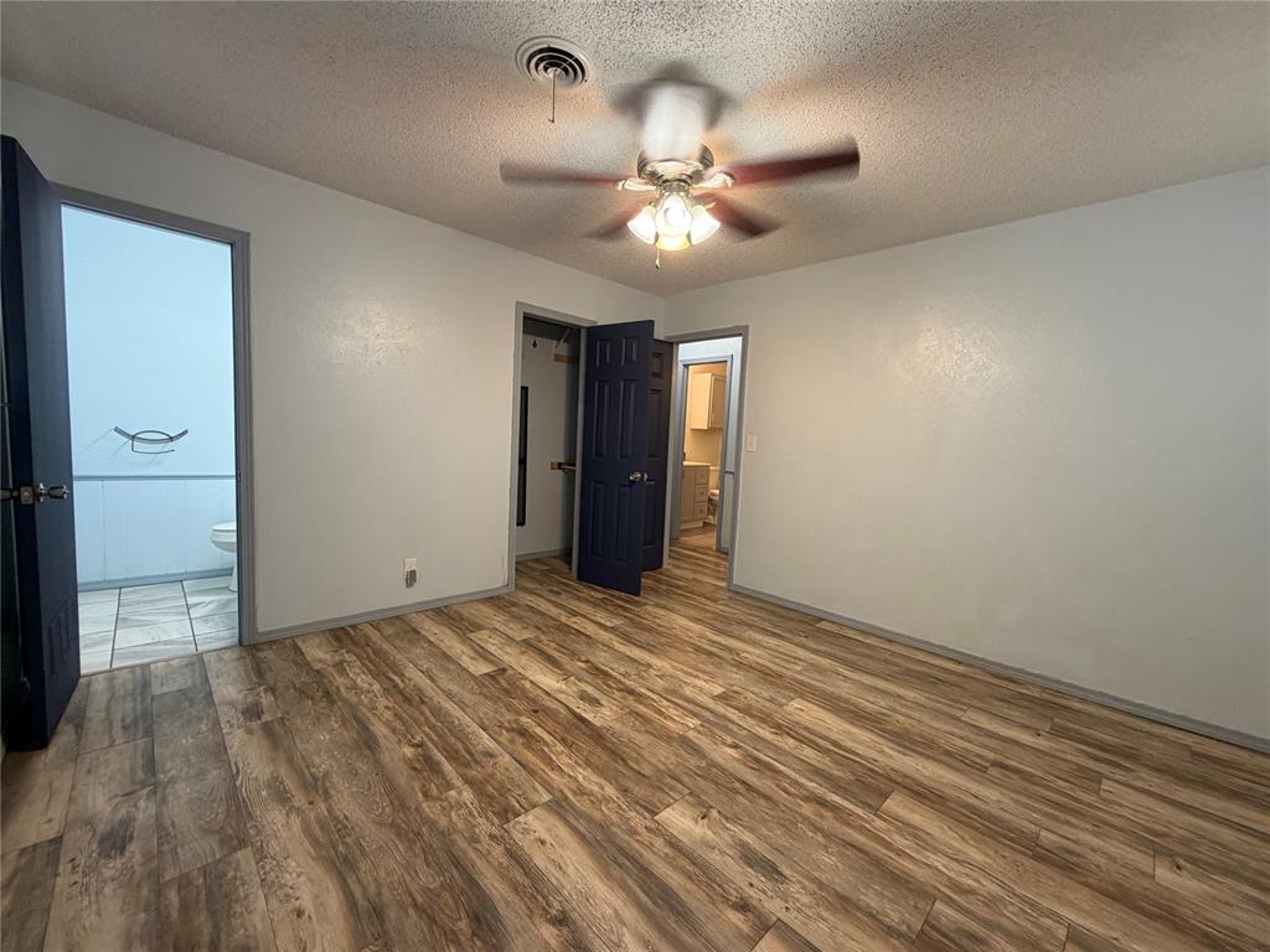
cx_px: 635
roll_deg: -1.9
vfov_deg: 85.7
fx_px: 514
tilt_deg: -4.7
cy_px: 476
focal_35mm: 14
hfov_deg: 102.1
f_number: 2.2
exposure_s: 1/60
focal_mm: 2.22
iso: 200
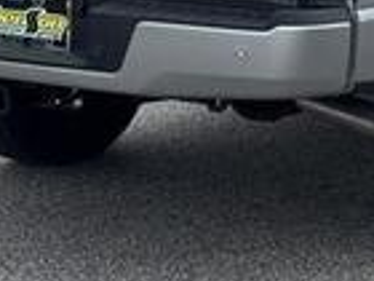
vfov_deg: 8.4
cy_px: -112
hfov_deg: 11.3
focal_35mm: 173
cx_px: 350
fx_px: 1869
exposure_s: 1/3257
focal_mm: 6.76
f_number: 1.78
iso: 64
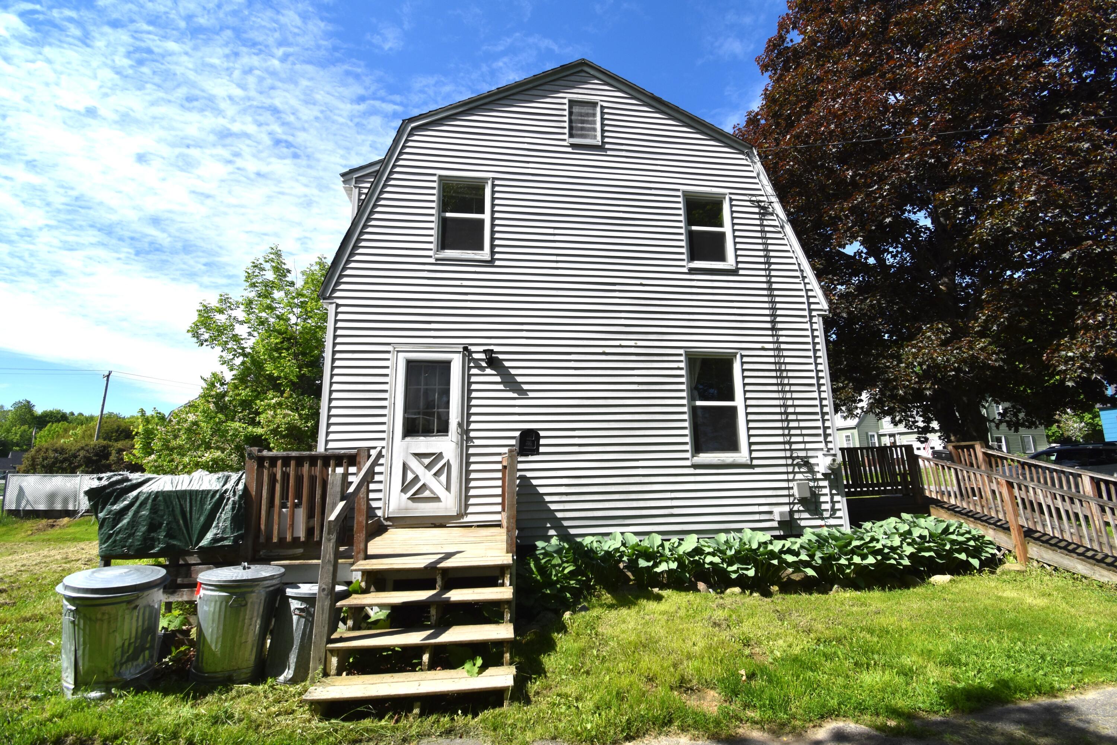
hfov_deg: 100.4
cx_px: 558
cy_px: 372
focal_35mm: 15
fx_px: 465
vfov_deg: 77.3
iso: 200
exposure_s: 1/400
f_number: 10
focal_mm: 10
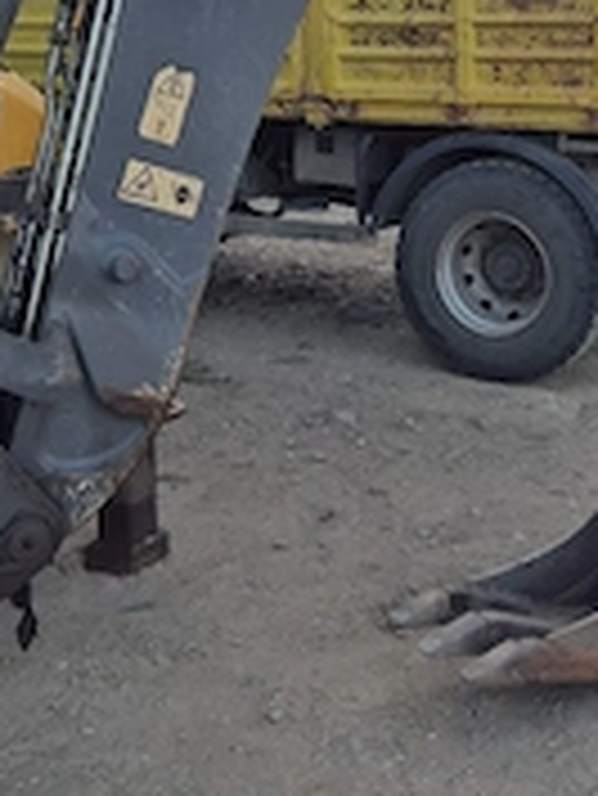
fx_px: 1196
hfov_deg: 28.0
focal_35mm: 52
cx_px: 378
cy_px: 112
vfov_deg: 35.1
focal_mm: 5.4
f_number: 1.8
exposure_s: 1/625
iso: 25
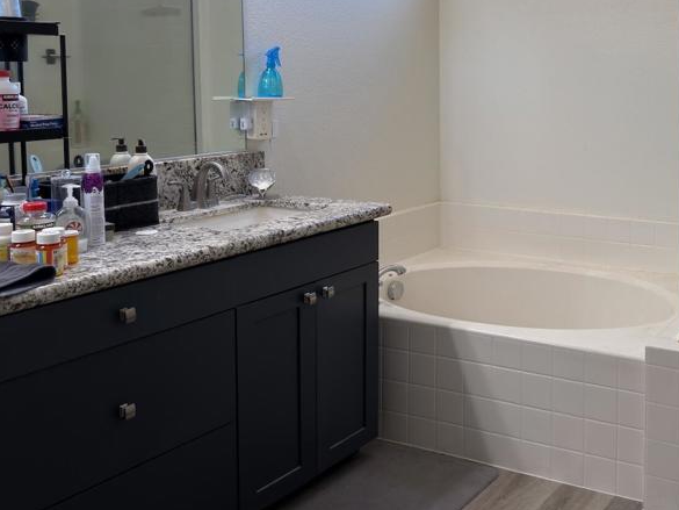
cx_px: 555
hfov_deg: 42.5
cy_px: 123
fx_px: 824
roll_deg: -0.2
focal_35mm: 42
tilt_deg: -4.1
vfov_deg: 33.6
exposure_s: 1/120
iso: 80
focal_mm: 6.76
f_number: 1.78
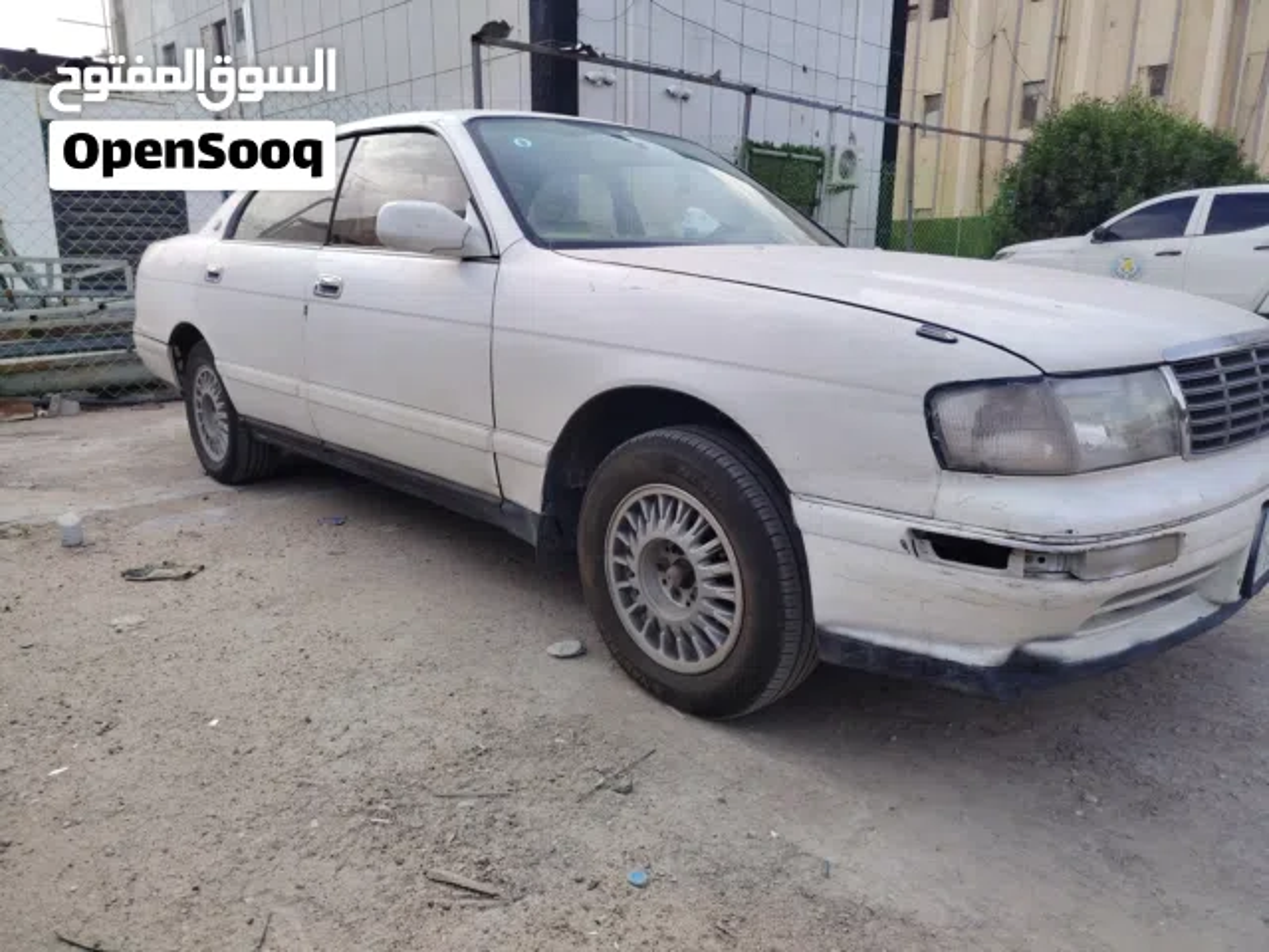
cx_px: 634
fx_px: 880
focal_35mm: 24
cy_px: 476
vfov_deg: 56.8
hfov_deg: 71.6
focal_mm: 5.25
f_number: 1.75
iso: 100
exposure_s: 1/319
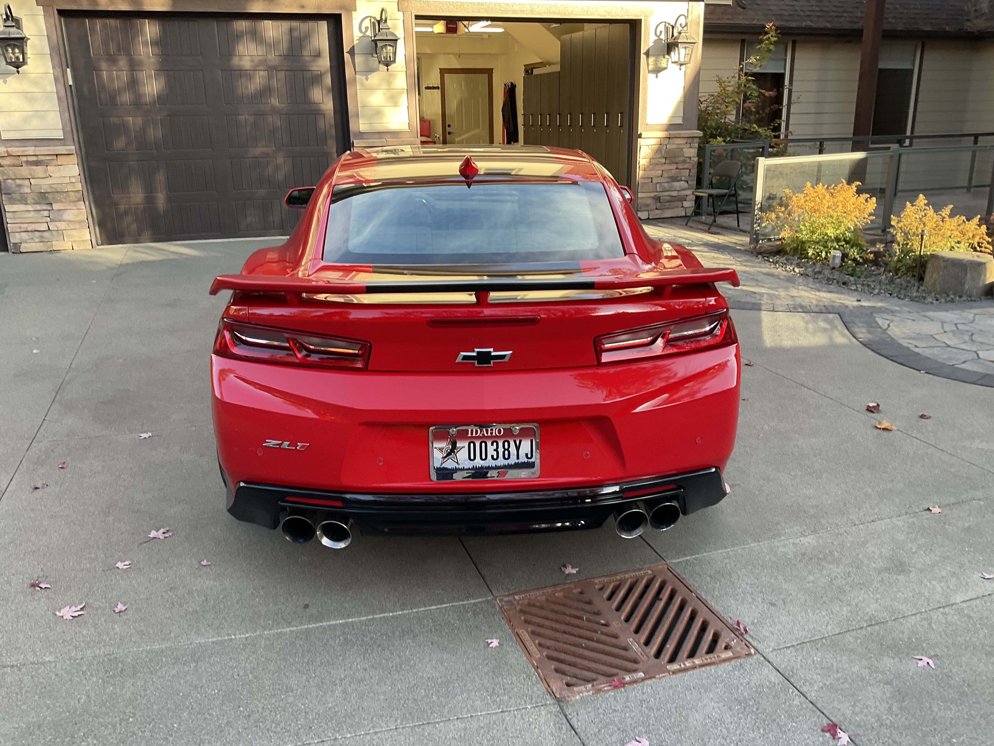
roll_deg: +0.5
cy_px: 373
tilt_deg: -16.5
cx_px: 497
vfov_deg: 48.2
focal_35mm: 29
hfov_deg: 61.7
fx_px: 833
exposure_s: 1/122
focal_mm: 3
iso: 25
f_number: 1.8
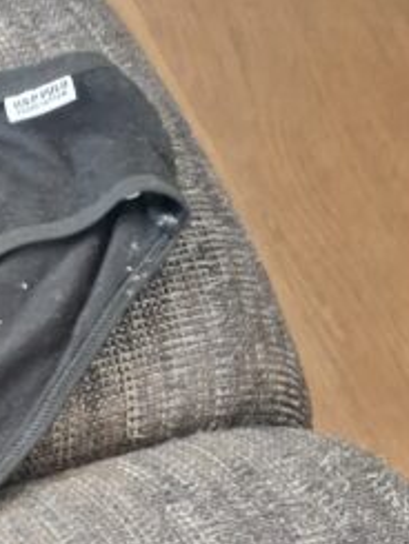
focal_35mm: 94
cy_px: 964
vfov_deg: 17.3
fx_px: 1480
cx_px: -391
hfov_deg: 13.6
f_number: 1.8
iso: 640
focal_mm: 5.4
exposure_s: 1/25
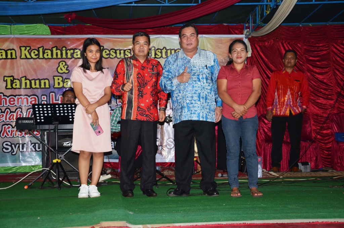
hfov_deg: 32.0
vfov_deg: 21.5
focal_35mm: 63
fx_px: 601
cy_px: 114
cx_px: 172
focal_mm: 42
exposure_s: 1/60
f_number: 4.8
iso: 800
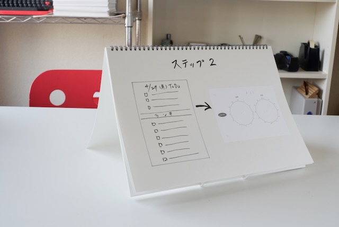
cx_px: 170
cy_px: 114
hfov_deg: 44.5
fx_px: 415
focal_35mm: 44
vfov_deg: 30.6
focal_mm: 29.5
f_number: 8
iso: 500
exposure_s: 1/30
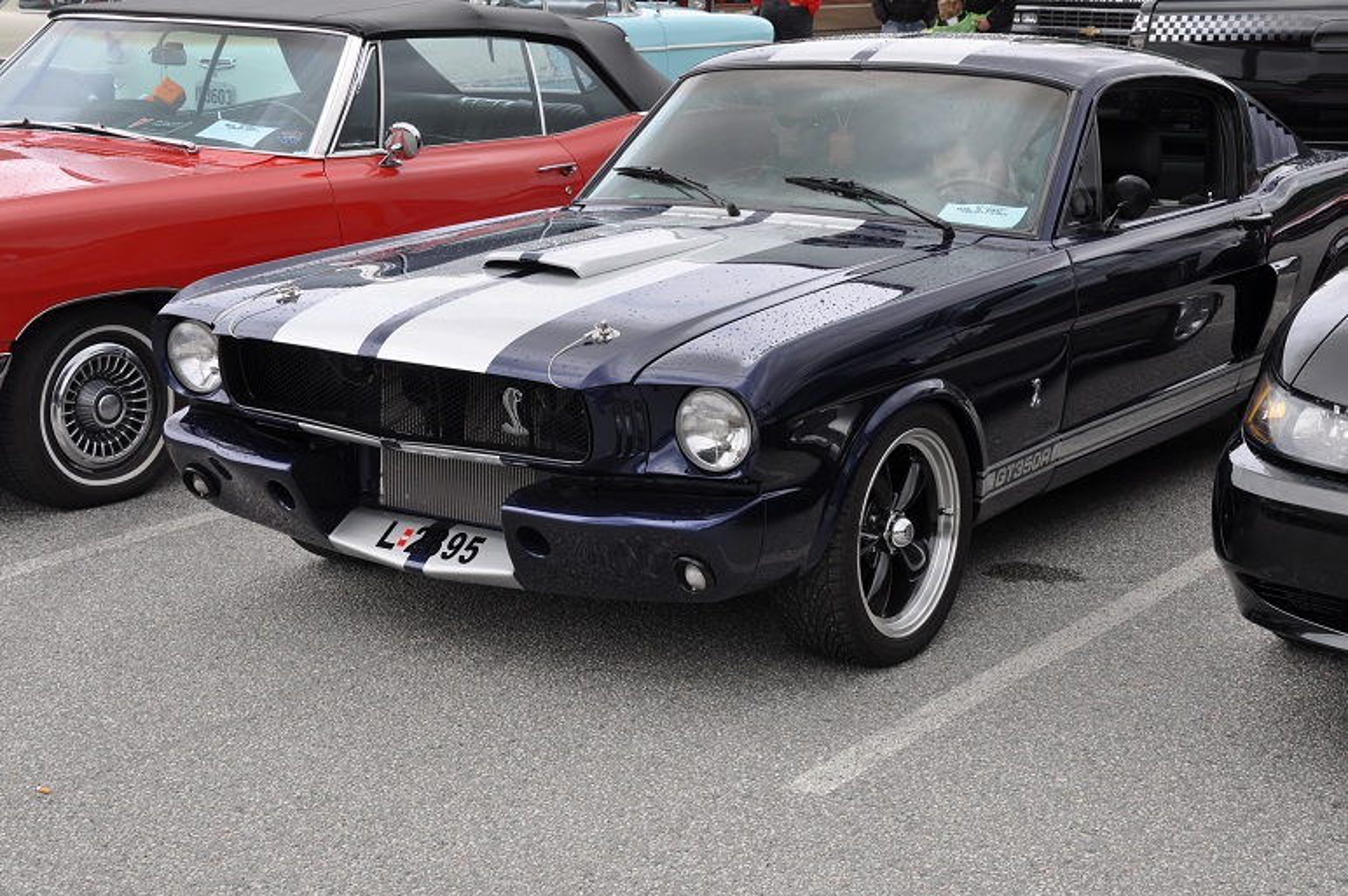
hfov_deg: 33.4
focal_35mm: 60
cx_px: 674
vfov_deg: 22.6
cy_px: 448
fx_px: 2244
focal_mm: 40
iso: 200
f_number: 10
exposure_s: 1/100
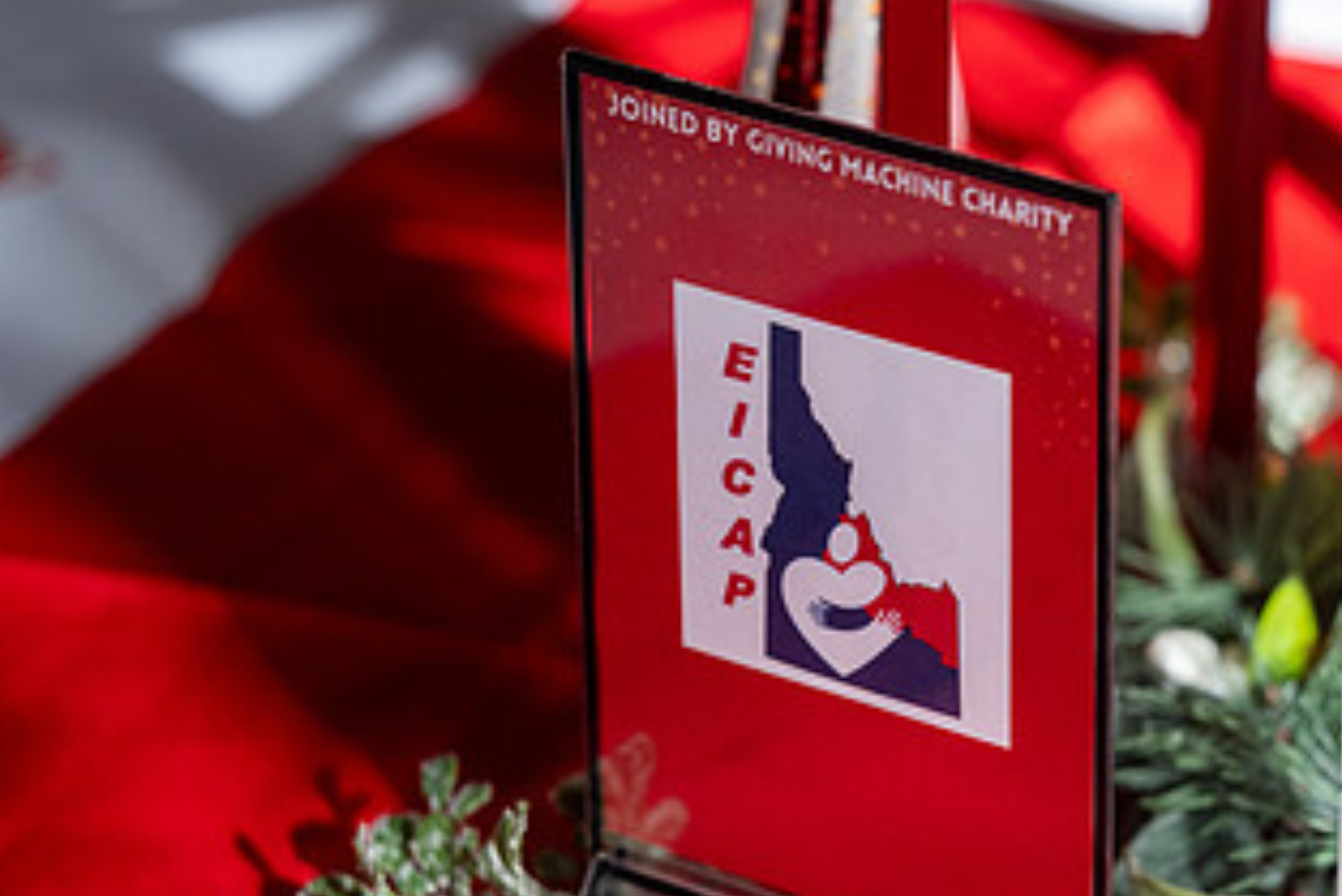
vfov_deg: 8.3
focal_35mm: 165
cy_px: 585
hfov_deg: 12.4
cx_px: 1213
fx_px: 6153
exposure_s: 1/500
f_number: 2.8
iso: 500
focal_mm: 89
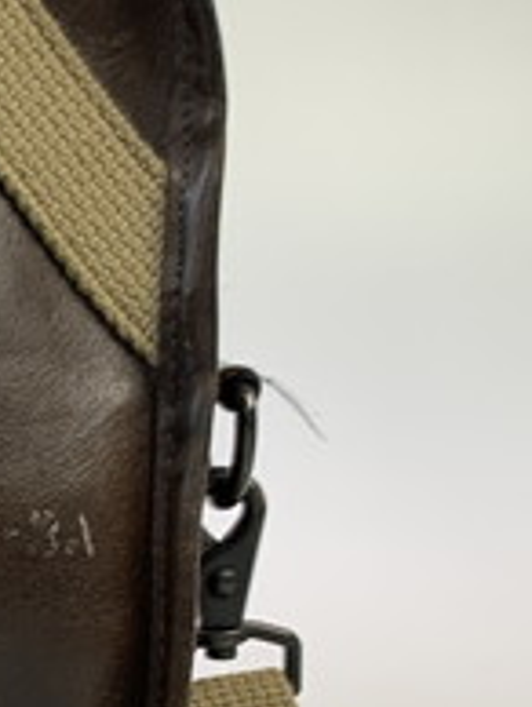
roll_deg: -0.1
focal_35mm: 107
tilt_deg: -7.6
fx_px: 2188
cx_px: -474
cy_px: 550
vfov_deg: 18.2
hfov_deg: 12.5
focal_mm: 4.25
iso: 50
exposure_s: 1/100
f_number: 1.8
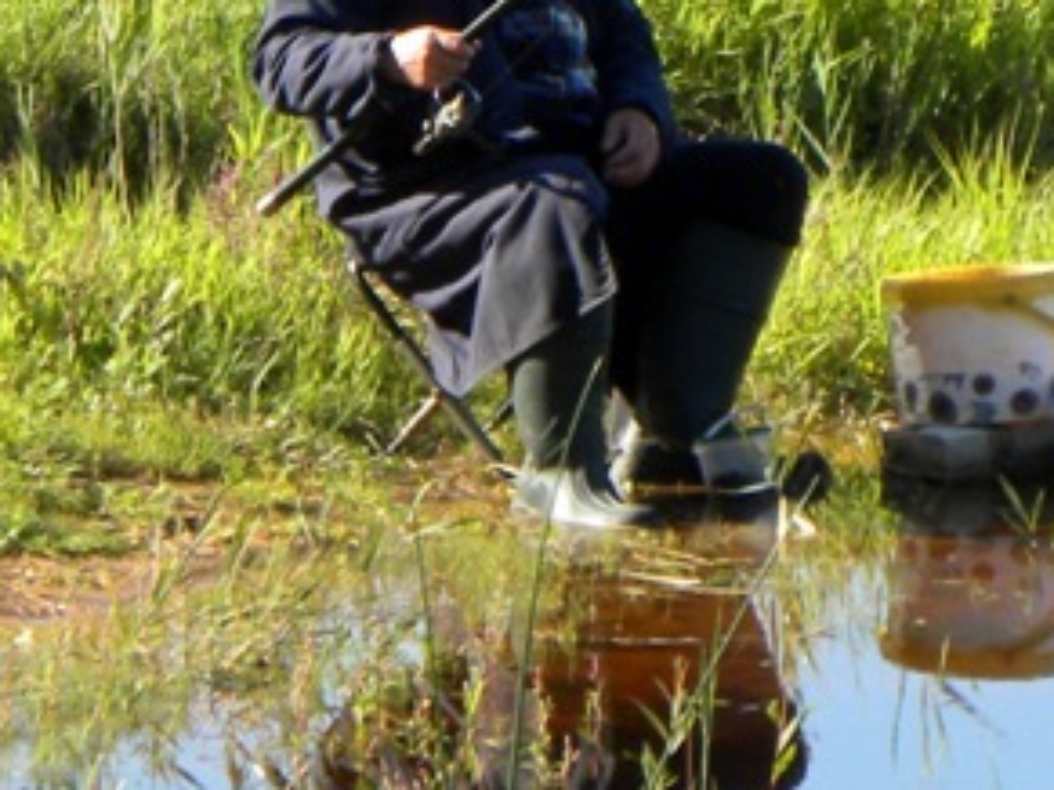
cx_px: 771
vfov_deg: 1.3
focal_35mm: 1187
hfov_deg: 1.7
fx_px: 36127
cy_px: -384
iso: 64
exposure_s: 1/153
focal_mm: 59.9
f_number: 5
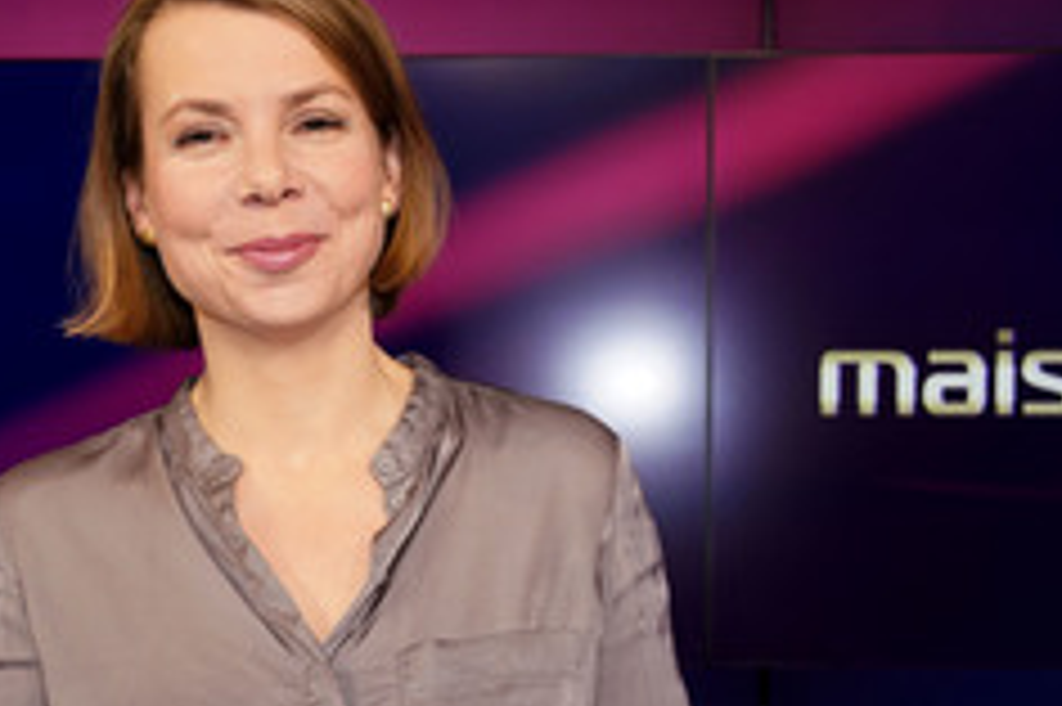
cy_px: 553
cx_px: 358
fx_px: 1975
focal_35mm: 67
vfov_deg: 20.1
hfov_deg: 29.9
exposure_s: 1/125
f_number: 5
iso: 2000
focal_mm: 35
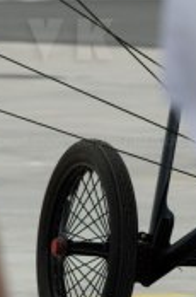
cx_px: 69
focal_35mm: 749
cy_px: -116
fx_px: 6151
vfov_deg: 2.8
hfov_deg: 1.8
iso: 200
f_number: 5.6
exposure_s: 1/1000
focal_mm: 145
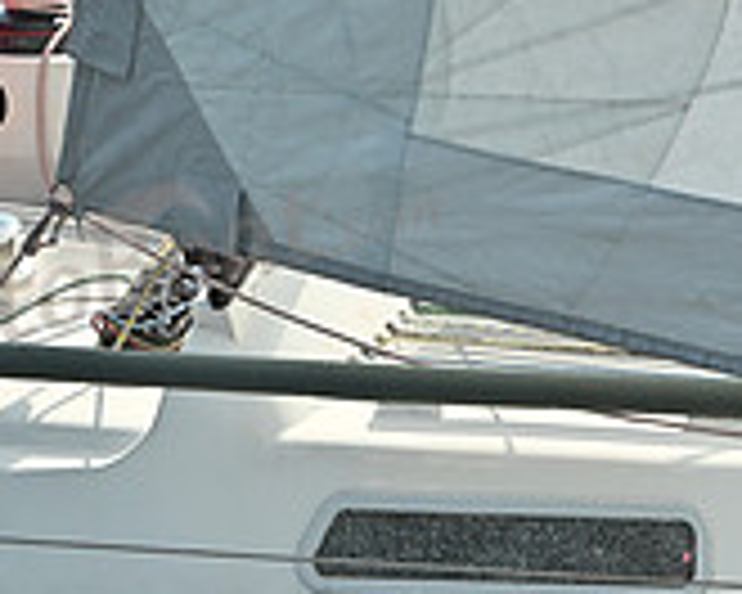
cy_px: 106
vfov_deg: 3.6
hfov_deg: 4.5
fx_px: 9399
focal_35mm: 428
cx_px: -423
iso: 320
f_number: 8
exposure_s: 1/1600
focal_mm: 130
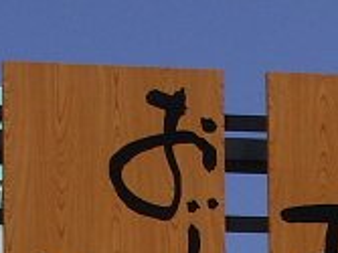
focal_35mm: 355
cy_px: 559
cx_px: 289
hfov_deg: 5.6
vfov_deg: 4.1
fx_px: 3464
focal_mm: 12.2
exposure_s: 1/640
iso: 80
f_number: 6.2
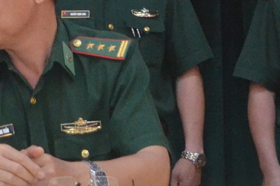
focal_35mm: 227
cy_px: -178
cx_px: -96
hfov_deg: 8.9
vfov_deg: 5.9
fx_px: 1762
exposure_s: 1/60
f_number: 4
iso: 2200
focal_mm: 24
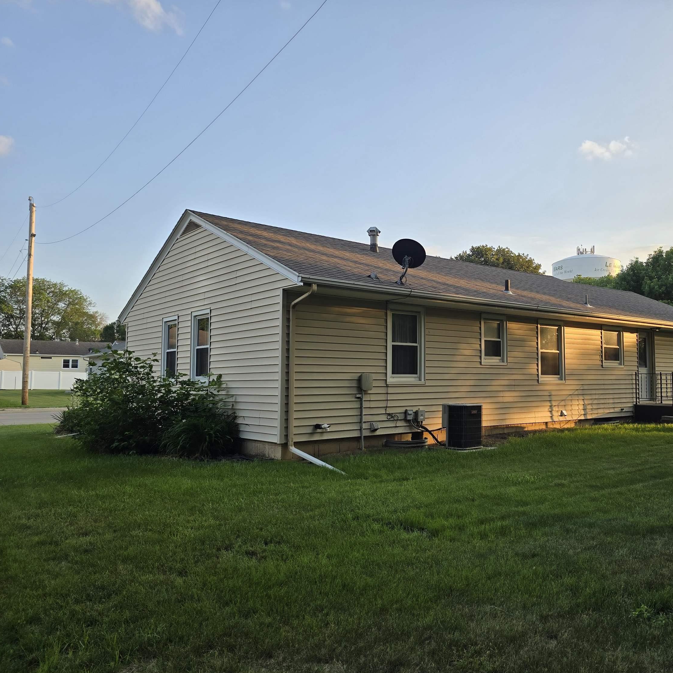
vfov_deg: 57.3
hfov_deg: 55.8
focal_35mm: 28
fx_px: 616
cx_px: 461
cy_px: 338
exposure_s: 1/188
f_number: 1.7
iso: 12
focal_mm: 6.3
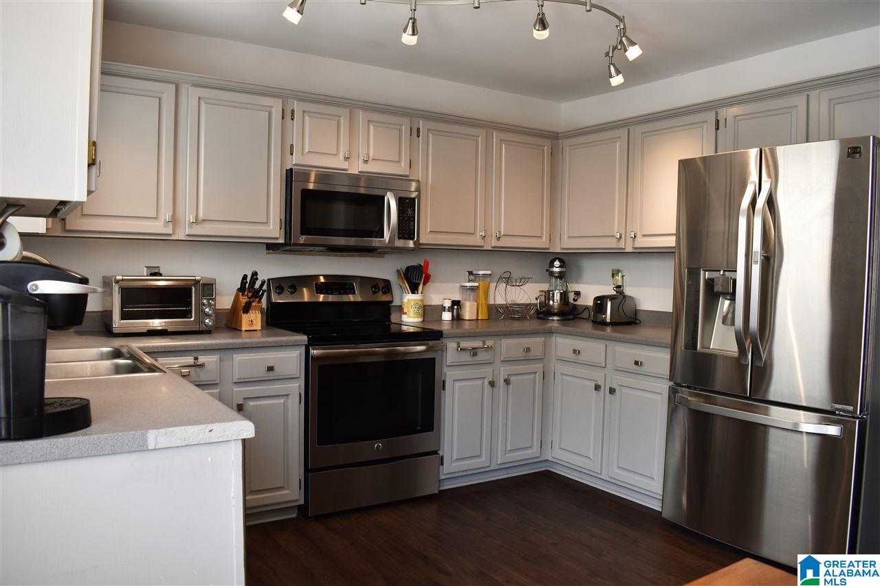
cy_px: 293
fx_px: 660
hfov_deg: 67.4
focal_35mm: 27
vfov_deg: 47.9
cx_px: 440
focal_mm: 18
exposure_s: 1/100
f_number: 5
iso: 400
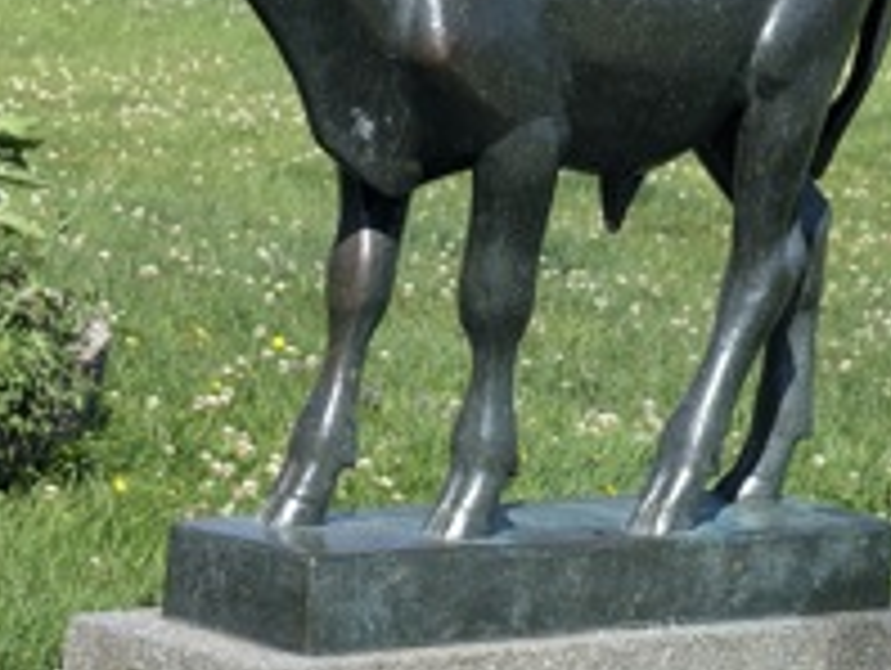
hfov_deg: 8.9
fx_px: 5721
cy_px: 101
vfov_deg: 6.7
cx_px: 436
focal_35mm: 222
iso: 53
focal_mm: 17.91
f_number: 2.8
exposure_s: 1/766
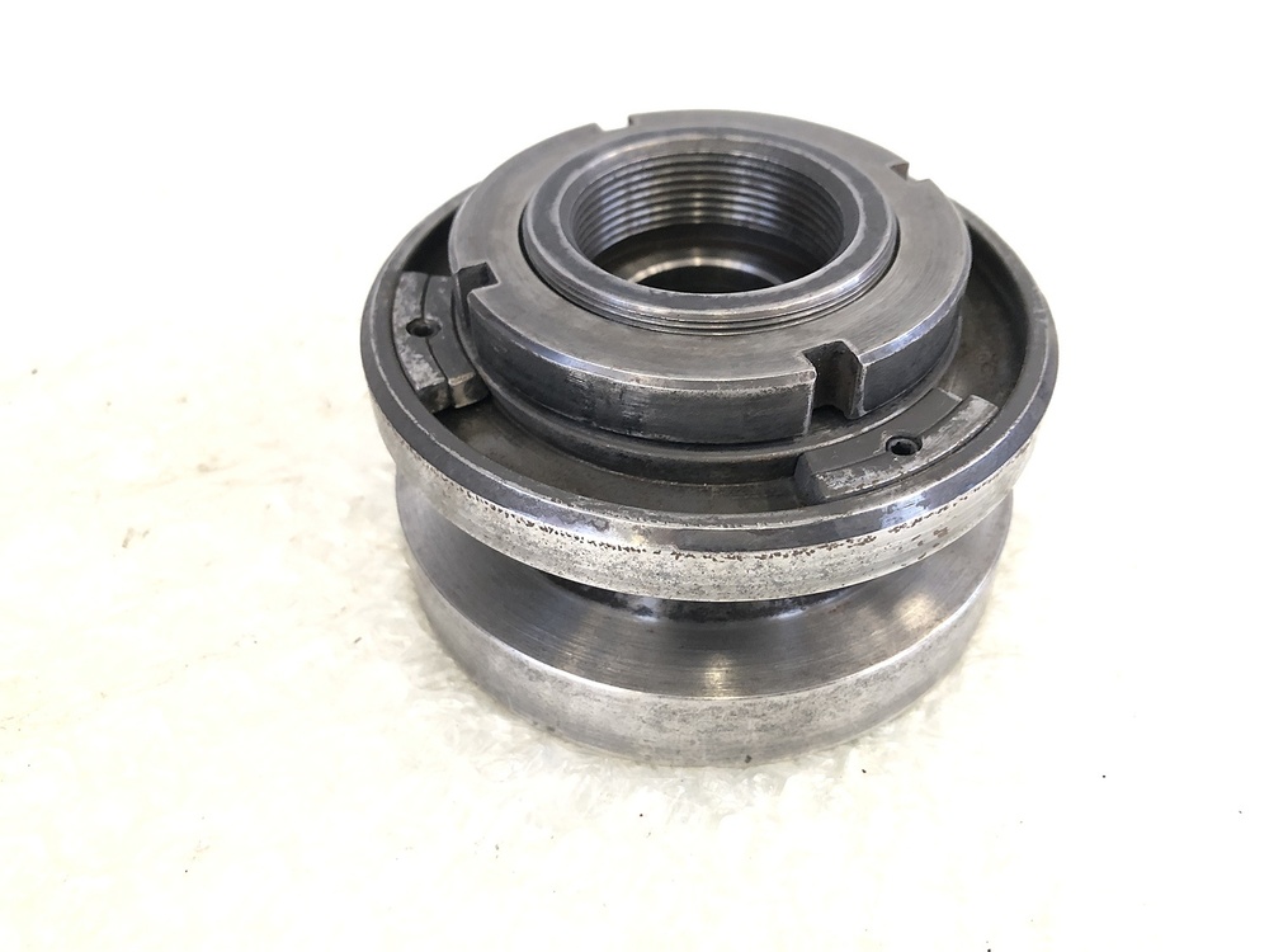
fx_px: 1026
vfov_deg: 49.7
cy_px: 476
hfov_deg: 63.4
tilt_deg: -43.6
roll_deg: +1.3
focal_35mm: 28
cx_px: 634
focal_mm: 3.99
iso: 64
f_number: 1.8
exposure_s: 1/15
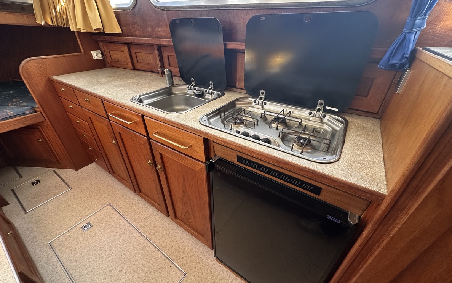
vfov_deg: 74.8
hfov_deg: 101.5
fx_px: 185
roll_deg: +1.3
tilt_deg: -30.1
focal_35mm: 15
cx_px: 227
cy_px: 142
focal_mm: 2.22
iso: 160
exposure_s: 1/99
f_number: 2.2
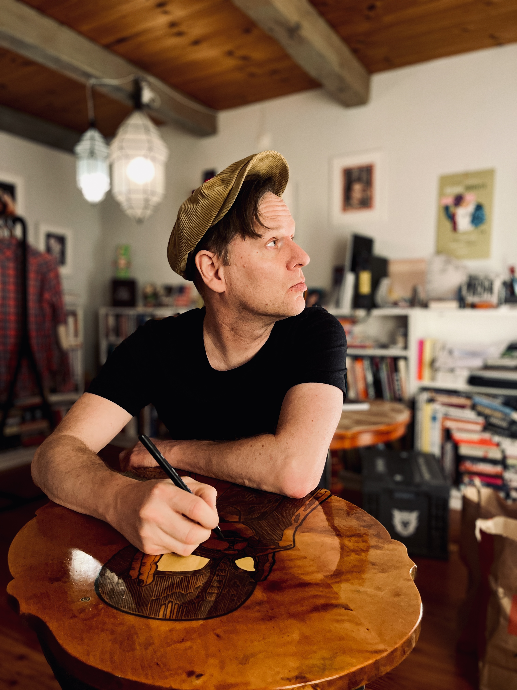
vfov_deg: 67.3
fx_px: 518
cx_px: 258
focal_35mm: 26
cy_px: 345
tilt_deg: -3.7
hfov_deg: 53.1
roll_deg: -0.1
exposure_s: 1/33
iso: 400
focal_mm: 5.1
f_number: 1.6
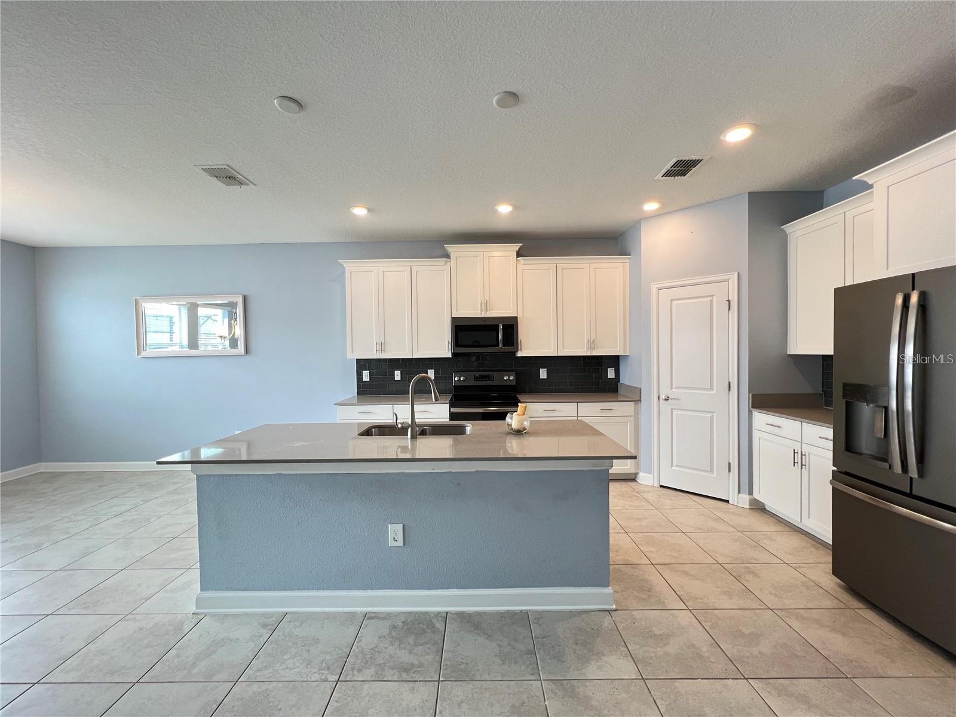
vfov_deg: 89.9
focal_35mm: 13
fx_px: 359
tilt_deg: -0.7
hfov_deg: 106.2
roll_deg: +1.0
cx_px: 478
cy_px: 358
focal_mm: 1.57
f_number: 1.8
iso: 160
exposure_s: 1/60
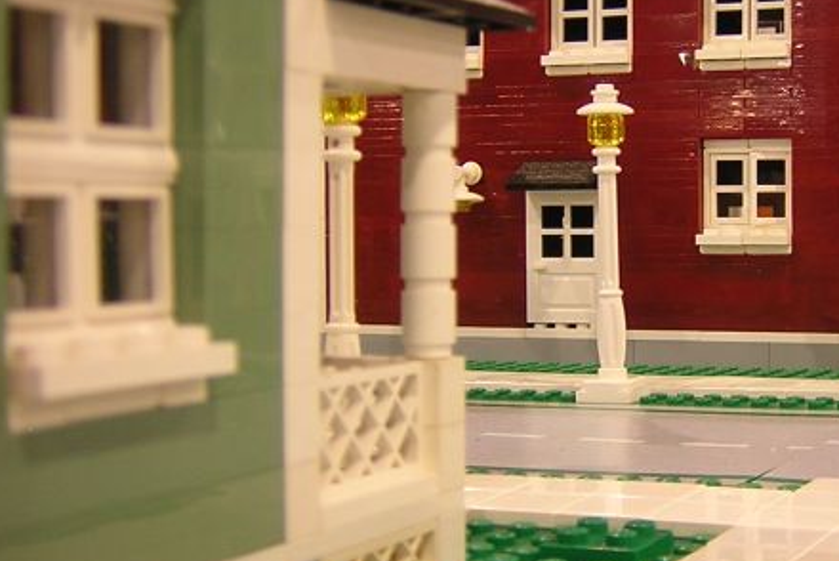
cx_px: 709
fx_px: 1586
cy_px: 185
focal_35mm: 68
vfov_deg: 20.0
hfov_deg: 28.8
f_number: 2.6
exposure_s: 1/9.5
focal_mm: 4.7
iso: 100
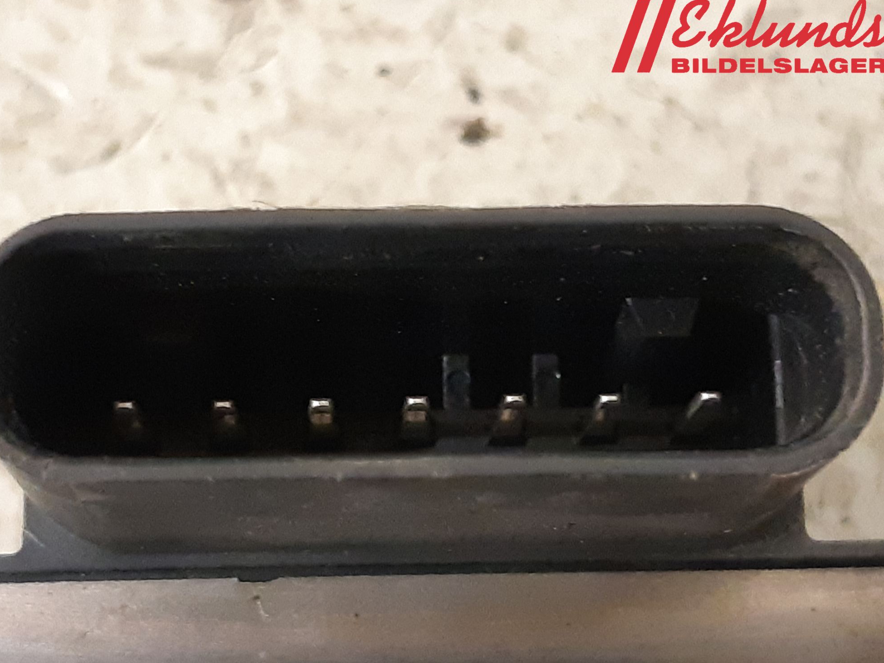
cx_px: 428
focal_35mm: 27
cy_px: 341
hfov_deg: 65.3
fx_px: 690
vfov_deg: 51.3
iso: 500
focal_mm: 3.93
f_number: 1.7
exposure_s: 1/25
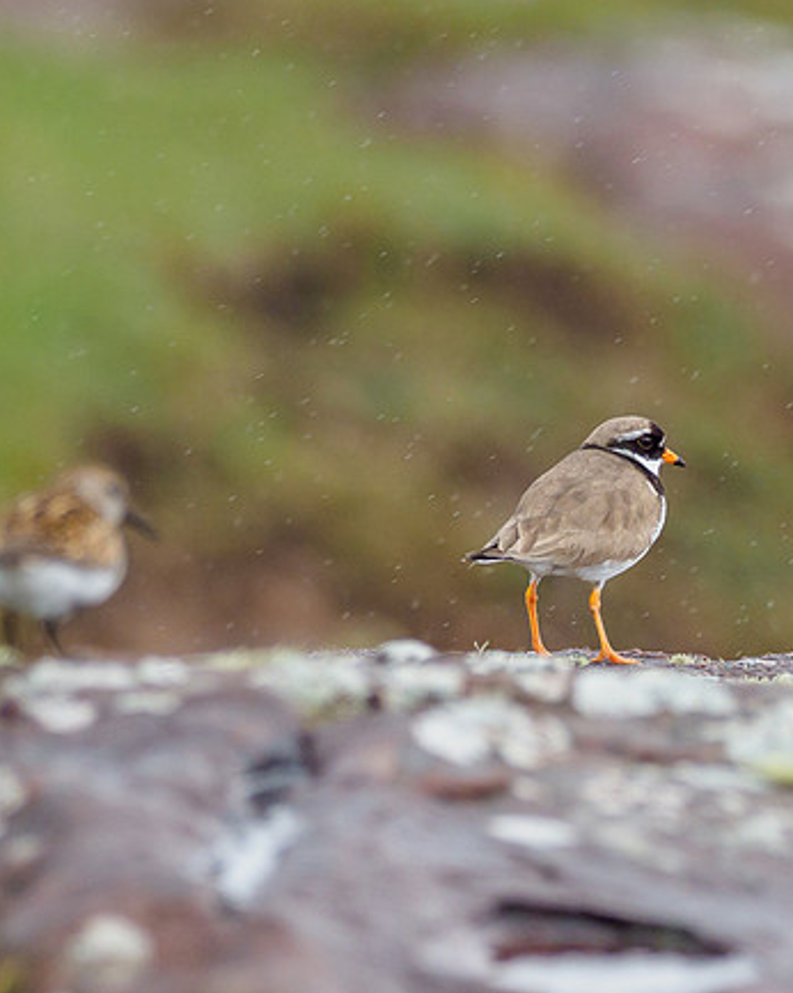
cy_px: 534
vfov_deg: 1.5
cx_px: 768
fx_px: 38752
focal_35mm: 1320
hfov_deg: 1.2
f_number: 4
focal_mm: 300
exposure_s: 1/1250
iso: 400
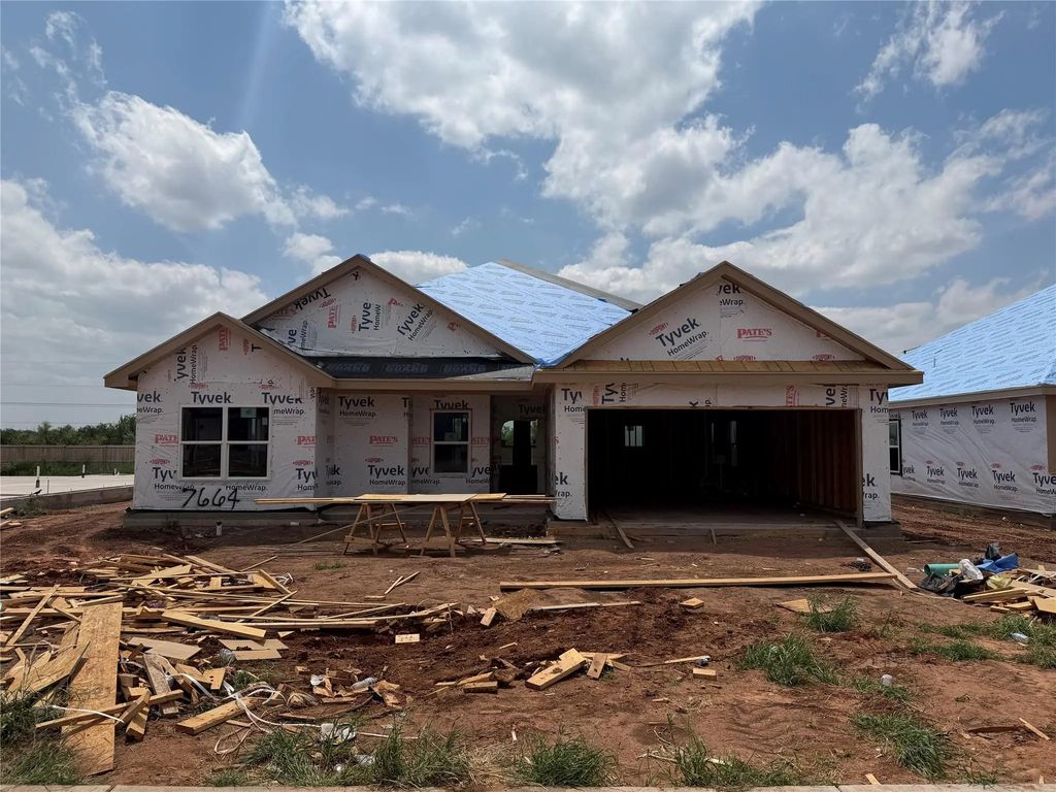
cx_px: 528
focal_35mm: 24
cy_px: 396
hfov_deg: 71.6
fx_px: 732
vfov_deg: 56.8
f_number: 1.78
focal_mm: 6.76
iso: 80
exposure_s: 1/11905
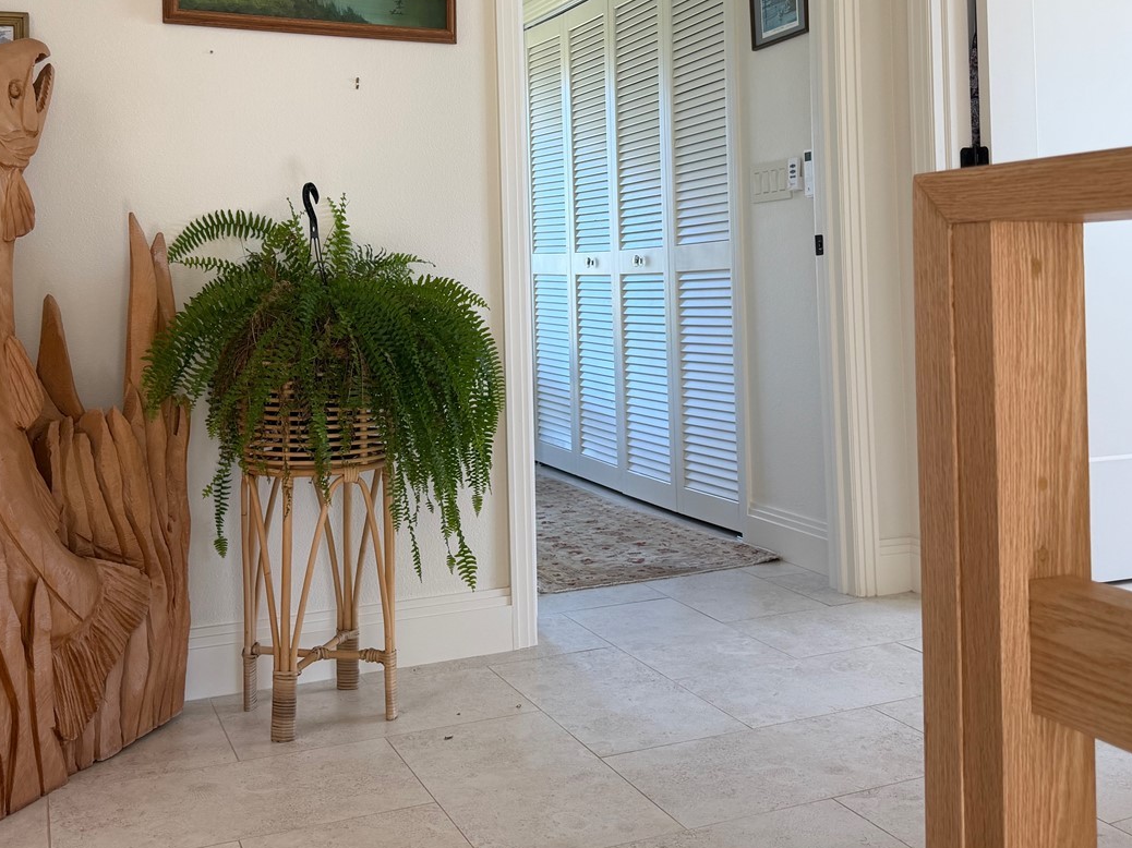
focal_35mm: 37
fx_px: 1210
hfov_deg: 50.1
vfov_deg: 37.8
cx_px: 550
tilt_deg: +1.6
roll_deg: +1.9
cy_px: 227
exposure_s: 1/121
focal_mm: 6.76
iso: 80
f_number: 1.78
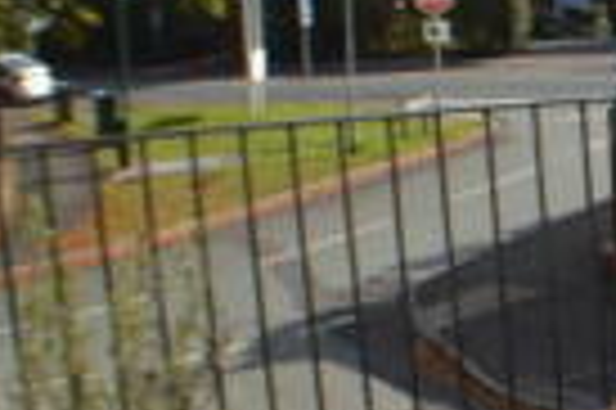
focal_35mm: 144
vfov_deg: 9.5
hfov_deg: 12.6
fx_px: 2461
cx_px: 1219
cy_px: 311
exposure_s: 1/200
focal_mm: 20
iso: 100
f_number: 9
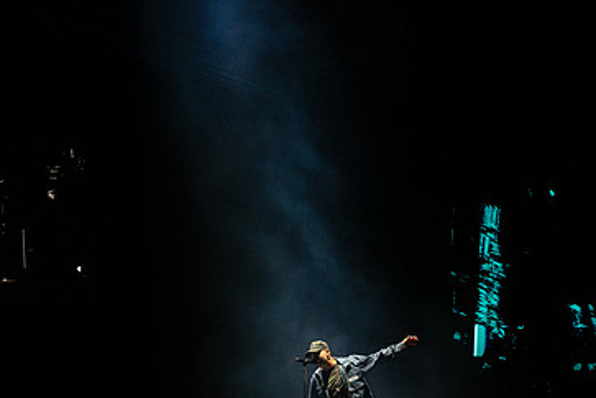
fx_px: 811
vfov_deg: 26.7
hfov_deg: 40.3
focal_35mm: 49
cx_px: 325
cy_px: 346
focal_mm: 25
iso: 1600
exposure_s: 1/1000
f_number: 3.2
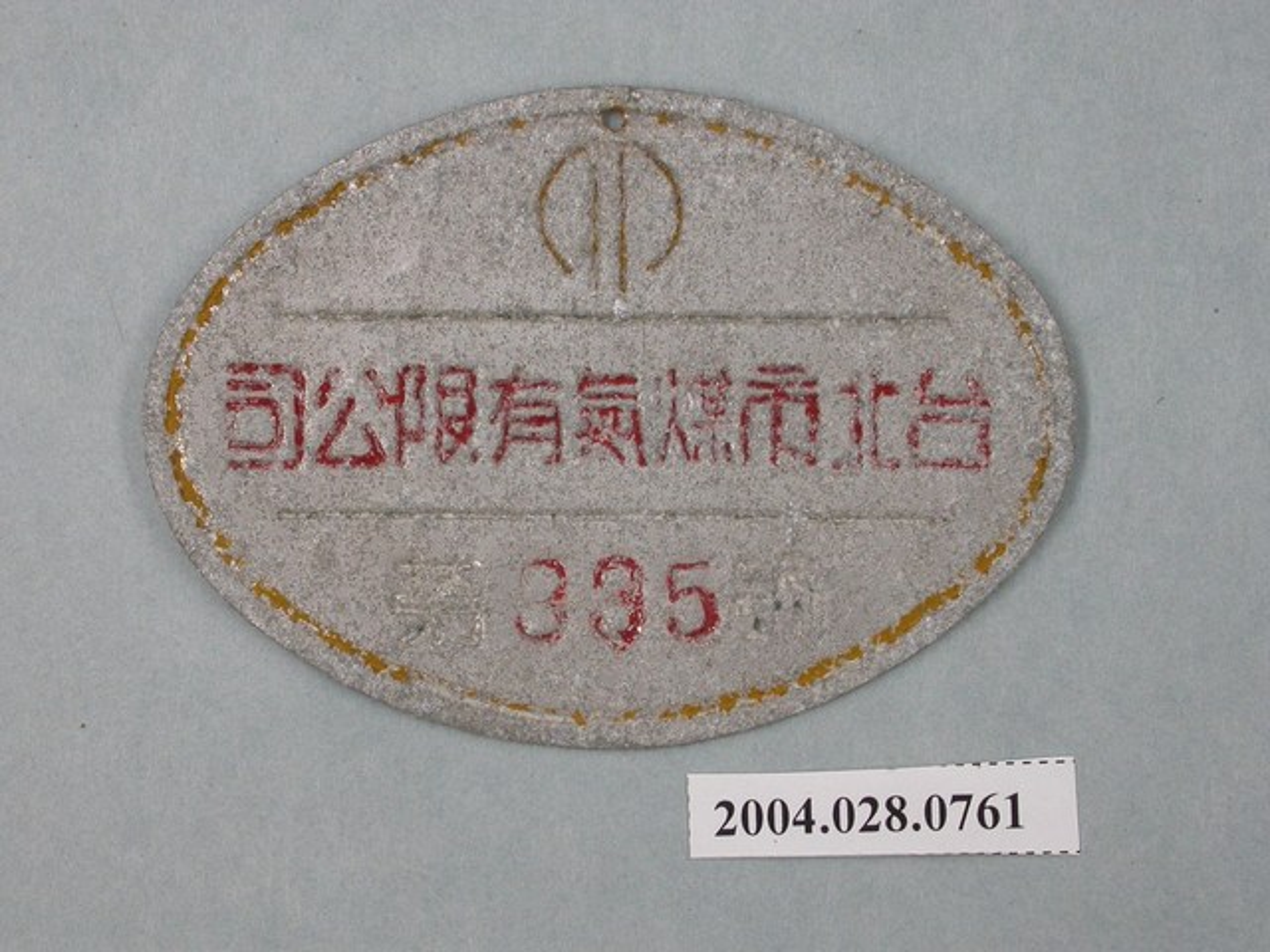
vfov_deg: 13.5
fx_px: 4036
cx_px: 635
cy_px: 476
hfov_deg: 17.9
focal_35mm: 110
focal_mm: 22.8
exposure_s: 1/30
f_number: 4.7
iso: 100
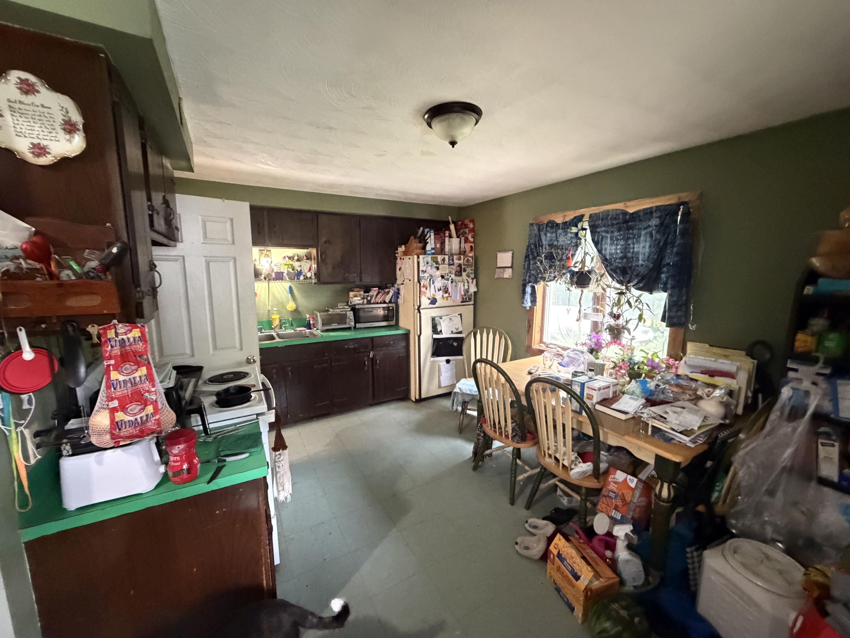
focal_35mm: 14
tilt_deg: -7.3
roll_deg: -0.7
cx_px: 425
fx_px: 344
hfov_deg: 102.1
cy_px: 319
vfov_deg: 85.7
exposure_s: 1/60
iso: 1250
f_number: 2.2
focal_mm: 2.22
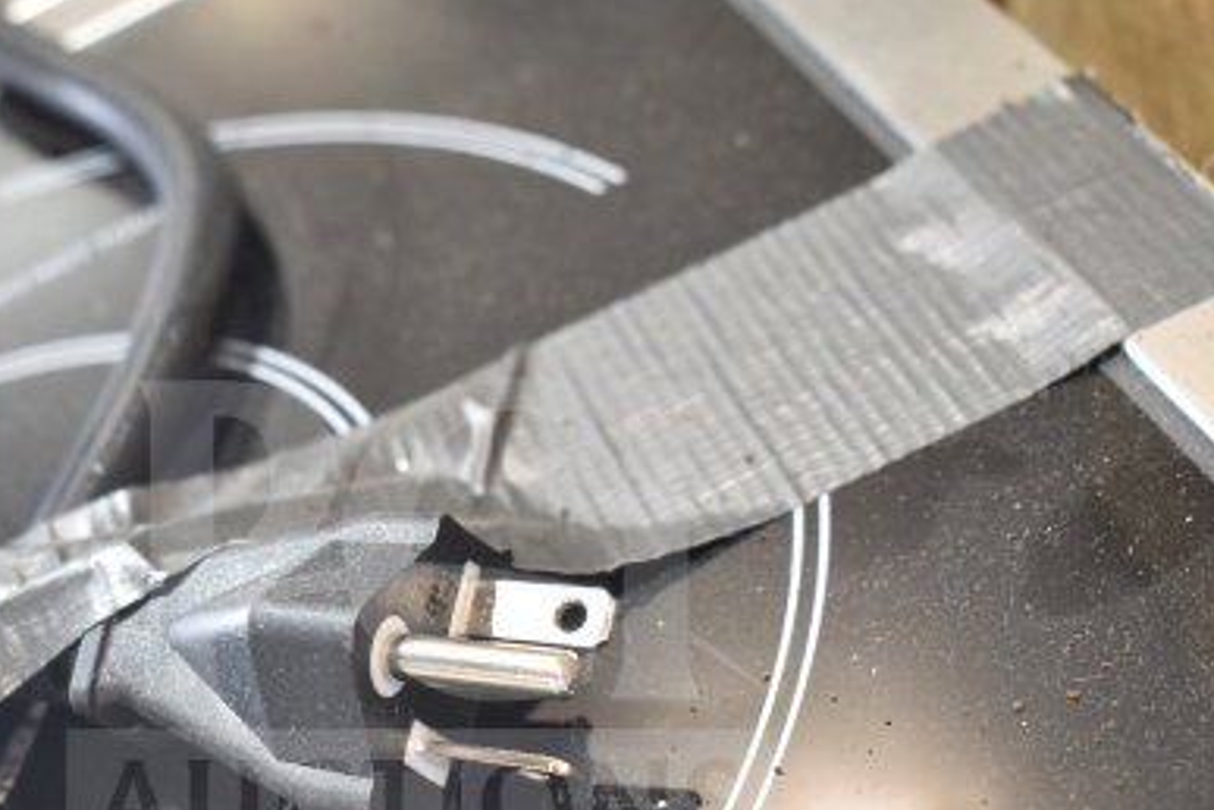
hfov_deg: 28.3
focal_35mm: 71
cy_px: 629
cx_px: 417
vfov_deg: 19.0
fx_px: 2394
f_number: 4.2
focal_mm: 30
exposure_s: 1/50
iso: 560
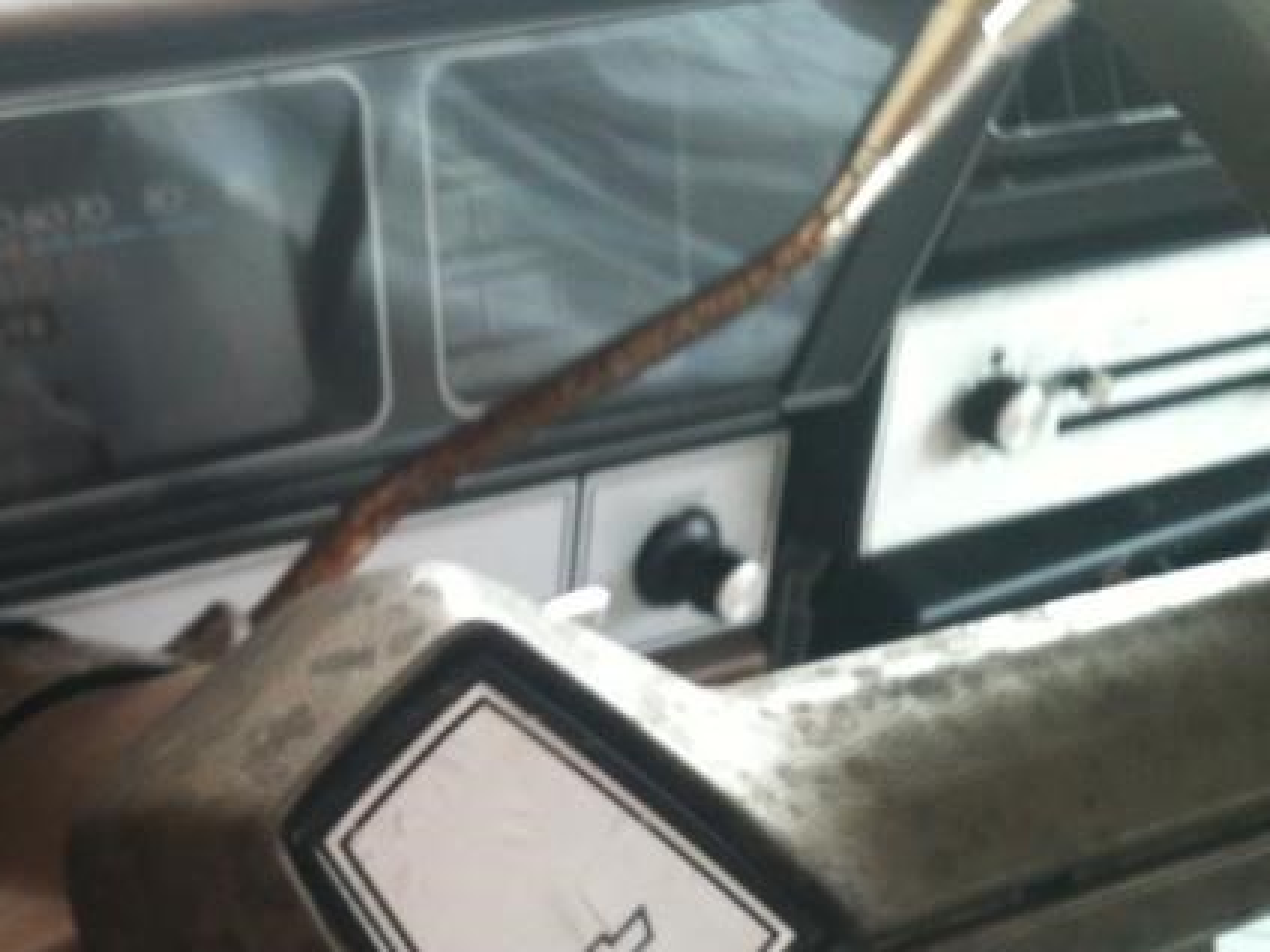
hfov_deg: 29.2
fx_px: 2421
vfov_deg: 21.9
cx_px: 407
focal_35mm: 66
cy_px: 796
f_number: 2.8
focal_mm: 3.85
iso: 80
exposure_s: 1/30
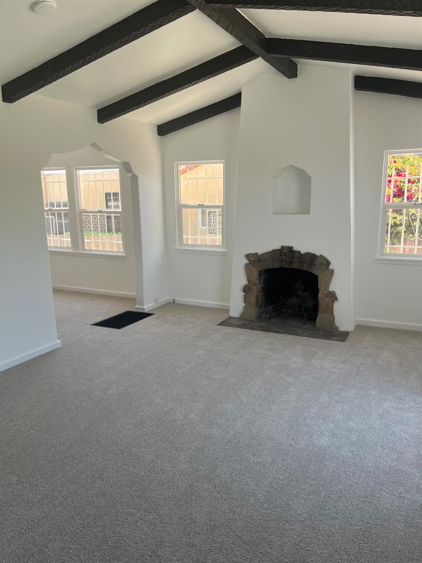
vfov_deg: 67.3
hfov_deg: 53.1
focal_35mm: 26
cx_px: 211
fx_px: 423
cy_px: 282
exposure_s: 1/252
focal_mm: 5.1
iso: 40
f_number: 1.6
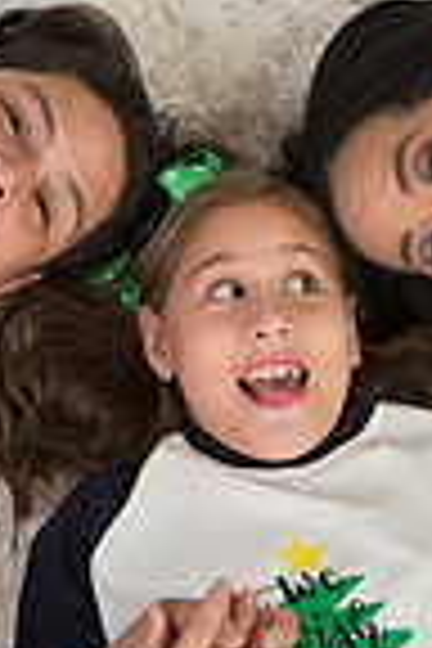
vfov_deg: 12.4
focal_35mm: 163
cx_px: 142
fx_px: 2934
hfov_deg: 8.4
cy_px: -76
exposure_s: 1/100
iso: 1000
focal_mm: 52
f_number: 4.5
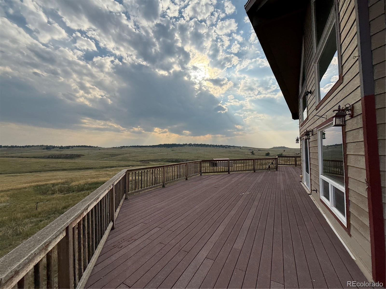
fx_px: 156
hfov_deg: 102.1
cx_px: 193
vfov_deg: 85.7
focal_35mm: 14
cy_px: 144
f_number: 2.2
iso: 50
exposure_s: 1/2976
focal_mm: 2.22
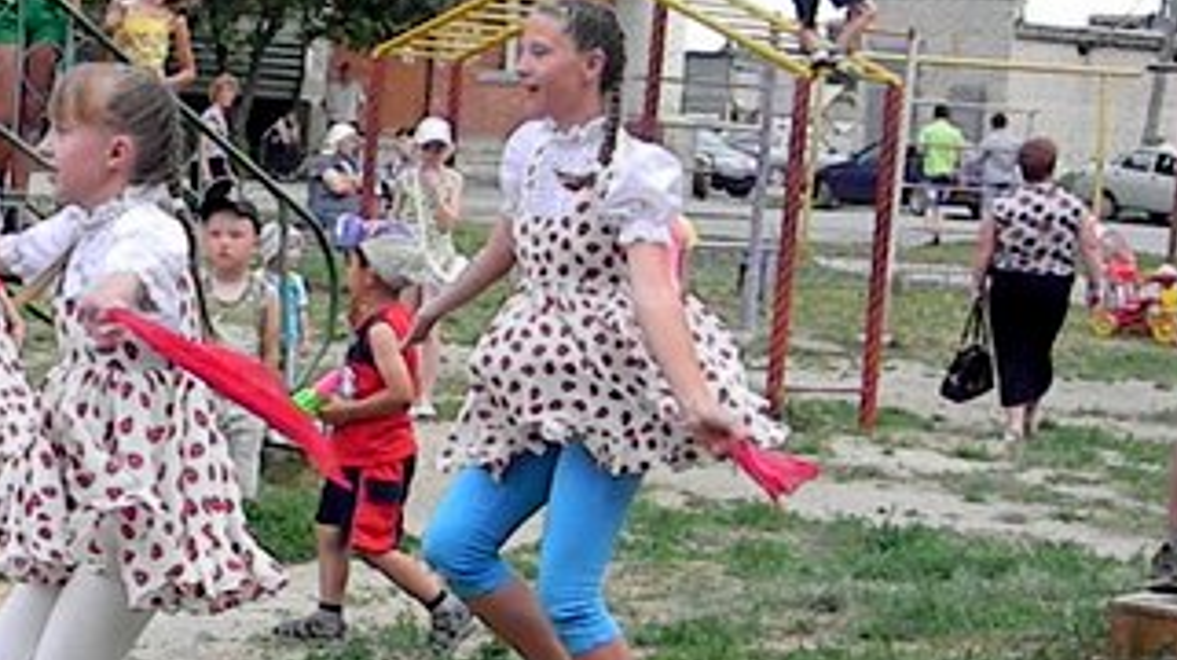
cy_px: 385
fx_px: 2713
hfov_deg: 24.0
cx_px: 202
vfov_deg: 13.9
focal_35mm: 87
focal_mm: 7.3
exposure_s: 1/708
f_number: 3.8
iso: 640
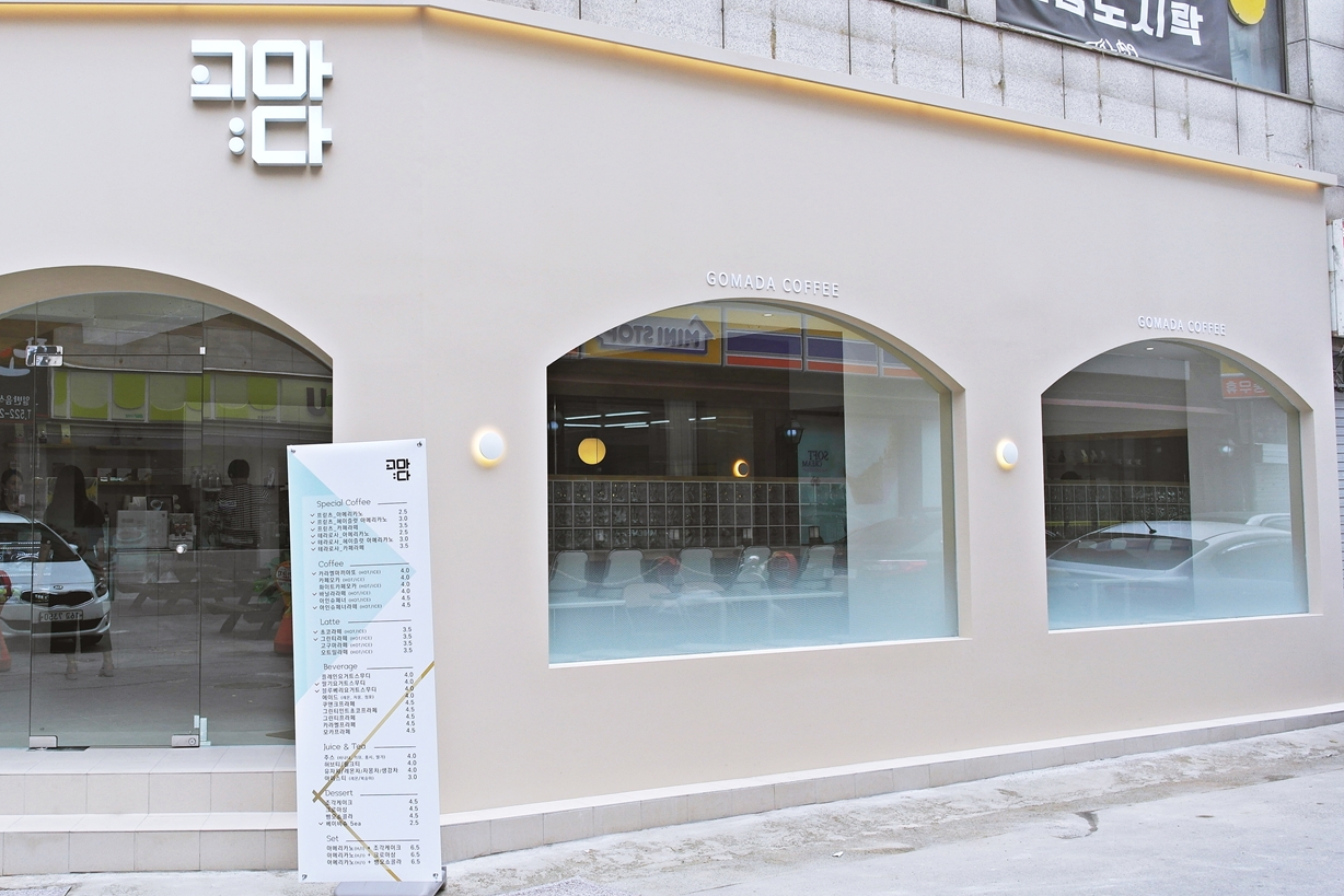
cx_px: 485
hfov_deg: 45.0
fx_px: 1605
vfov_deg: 31.2
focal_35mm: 43
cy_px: 393
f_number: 5.6
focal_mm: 22
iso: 100
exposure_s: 1/160
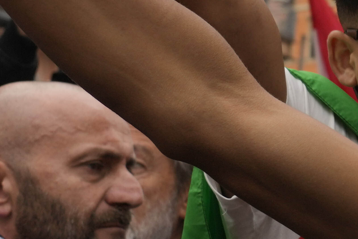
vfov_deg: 8.1
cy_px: -73
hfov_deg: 11.3
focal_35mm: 167
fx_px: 1660
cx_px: 679
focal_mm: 31
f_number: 5.6
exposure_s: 1/640
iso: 400
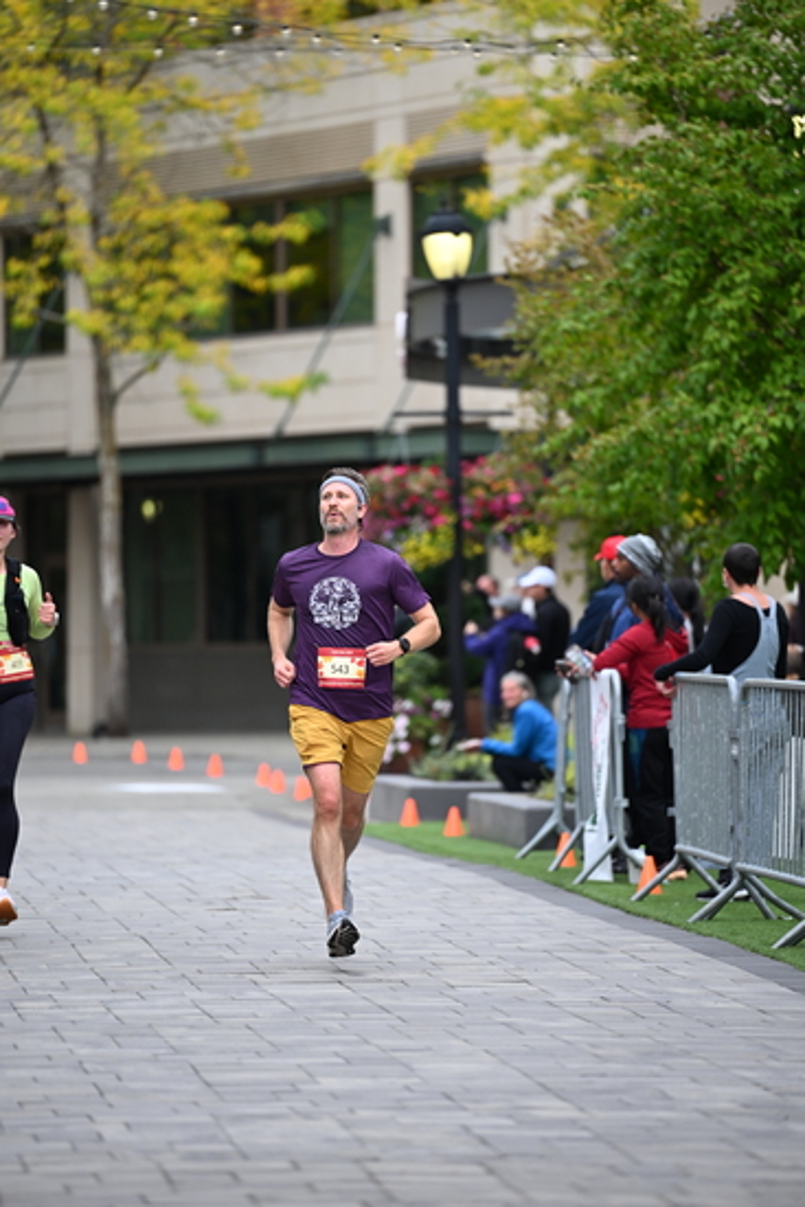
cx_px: 402
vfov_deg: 10.3
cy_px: 604
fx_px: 6704
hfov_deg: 6.9
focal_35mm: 200
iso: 640
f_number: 2.8
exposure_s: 1/2000
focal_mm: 200
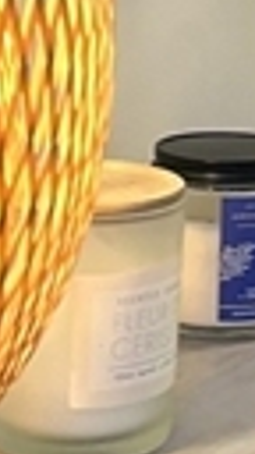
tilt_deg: -8.1
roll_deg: -5.5
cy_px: 138
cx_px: 570
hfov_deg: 6.8
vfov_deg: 12.6
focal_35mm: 170
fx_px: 2044
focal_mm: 5.7
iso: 125
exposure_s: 1/60
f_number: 1.5
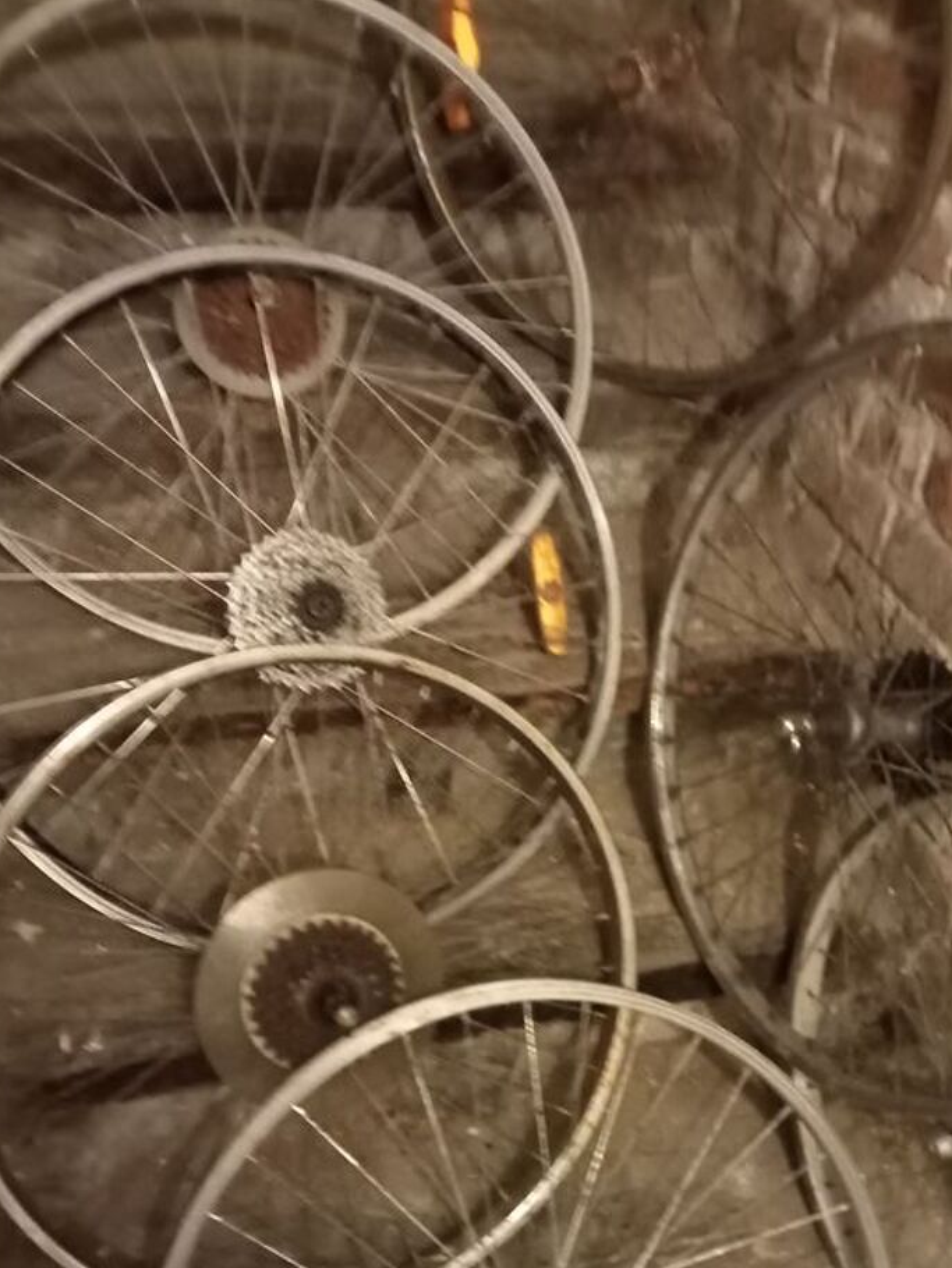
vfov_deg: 45.4
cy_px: 781
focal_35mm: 41
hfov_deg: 35.1
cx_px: 551
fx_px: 1503
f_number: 2.2
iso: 5079
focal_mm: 3.46
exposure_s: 1/20
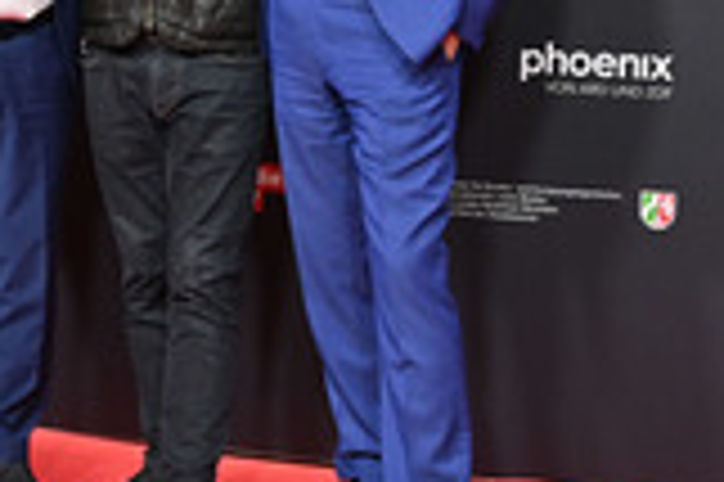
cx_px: 178
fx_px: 1909
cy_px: 63
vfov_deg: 14.2
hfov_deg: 21.3
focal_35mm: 95
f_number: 5
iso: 1250
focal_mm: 34
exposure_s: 1/200
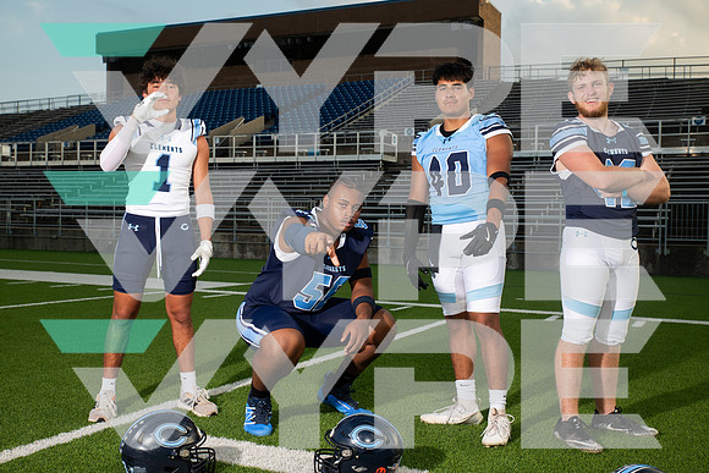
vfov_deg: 33.4
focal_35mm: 40
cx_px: 354
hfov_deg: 48.4
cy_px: 236
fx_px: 788
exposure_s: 1/320
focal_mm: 40
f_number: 7.1
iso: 160
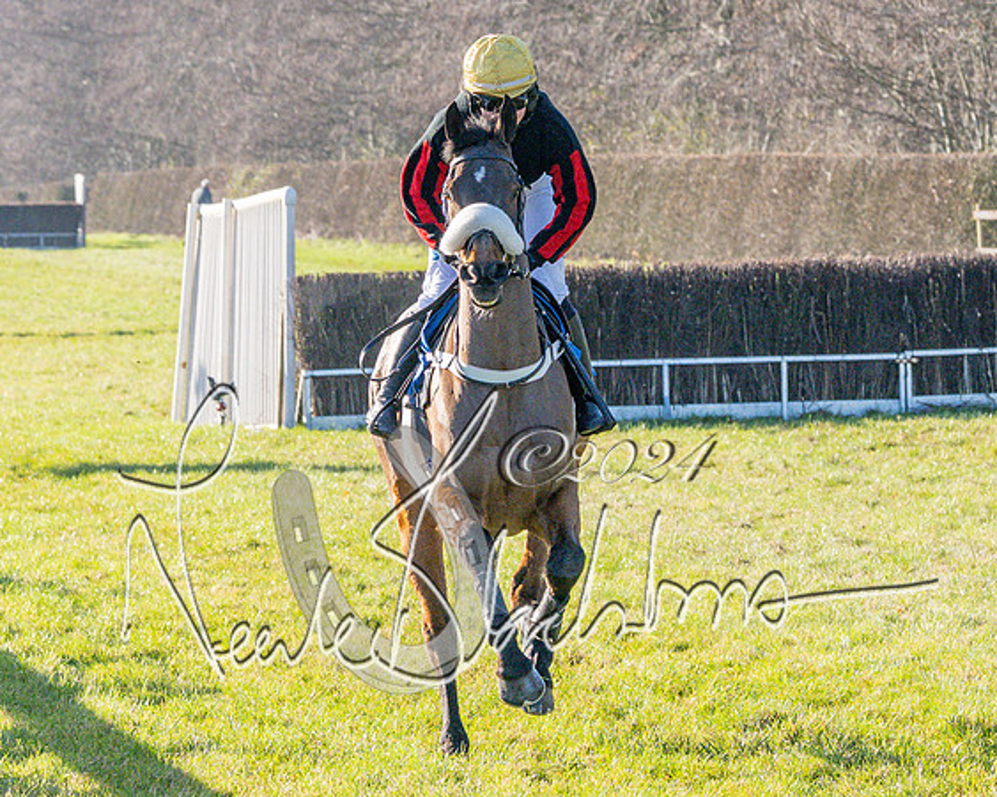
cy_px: 314
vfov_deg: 5.7
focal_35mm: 269
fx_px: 7933
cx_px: 411
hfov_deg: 7.2
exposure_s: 1/1250
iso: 400
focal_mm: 91
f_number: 5
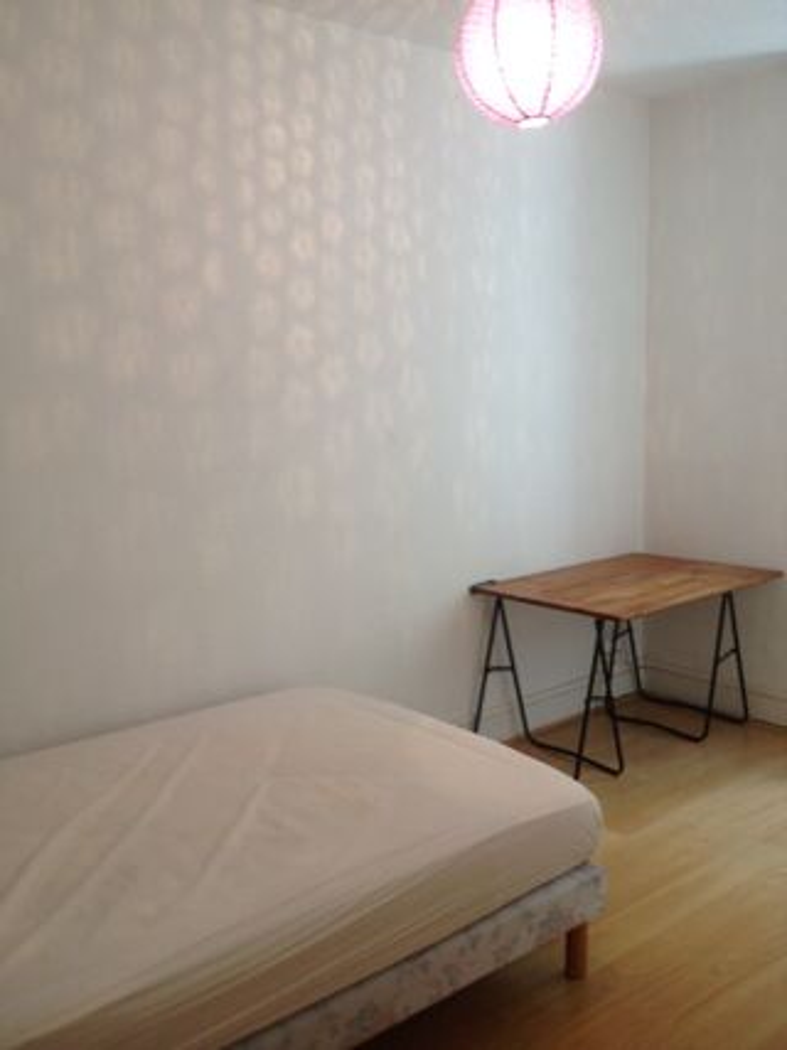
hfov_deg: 40.7
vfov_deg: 52.6
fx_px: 1062
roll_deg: +2.0
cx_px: 394
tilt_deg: -6.7
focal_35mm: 35
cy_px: 525
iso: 80
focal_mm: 4.28
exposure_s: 1/20
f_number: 2.4
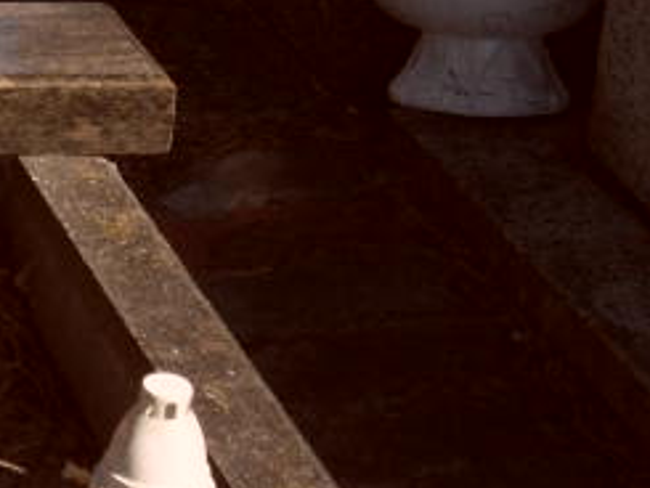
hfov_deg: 7.6
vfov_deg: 5.9
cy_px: 11
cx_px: -576
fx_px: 4715
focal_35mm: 251
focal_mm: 10.3
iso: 80
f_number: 4
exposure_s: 1/500
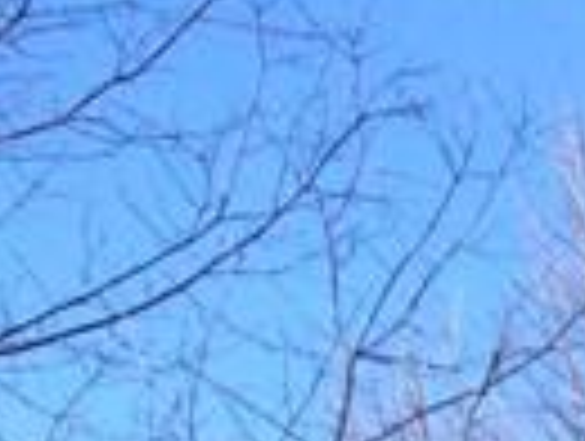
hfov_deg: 7.1
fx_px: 3860
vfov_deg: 5.7
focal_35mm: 228
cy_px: 1678
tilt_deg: -4.3
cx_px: 2084
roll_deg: +1.7
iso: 32
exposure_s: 1/1368
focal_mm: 4.15
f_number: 2.2
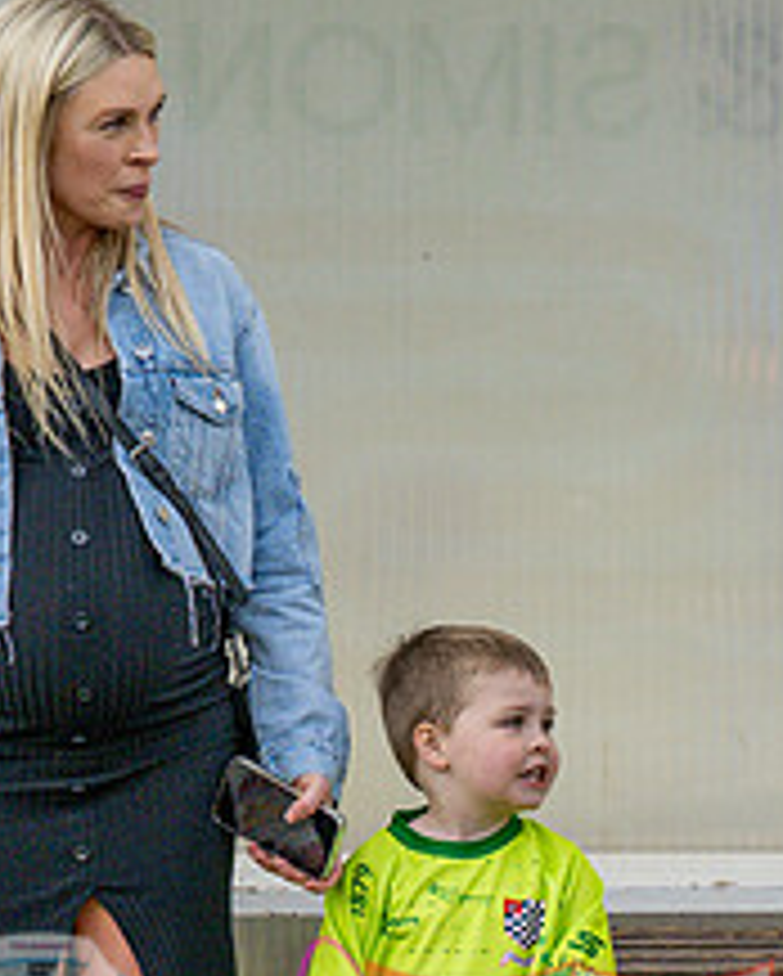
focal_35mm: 532
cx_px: 568
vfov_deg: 3.6
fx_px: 15389
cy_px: 874
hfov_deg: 2.9
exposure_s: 1/1250
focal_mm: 115
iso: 400
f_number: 5
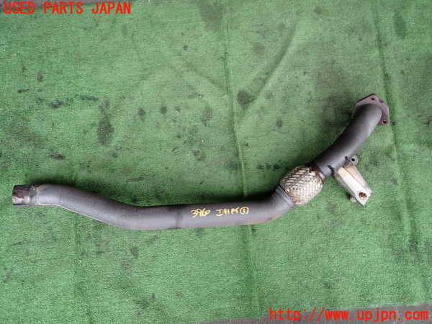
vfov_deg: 54.9
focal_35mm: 25
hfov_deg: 69.4
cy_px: 162
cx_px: 216
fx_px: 312
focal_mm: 4.5
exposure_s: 1/125
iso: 200
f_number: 2
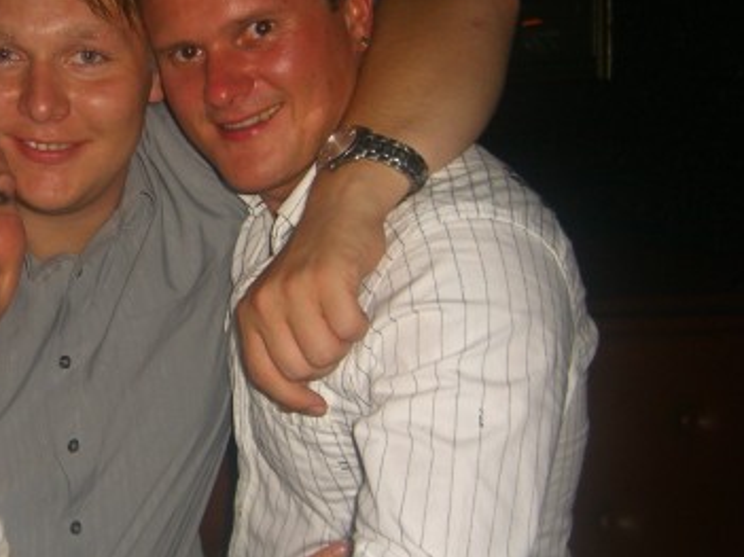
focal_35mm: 65
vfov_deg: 22.6
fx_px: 1397
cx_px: 161
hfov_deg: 29.2
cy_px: 256
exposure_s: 1/60
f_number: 2.8
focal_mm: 7.9
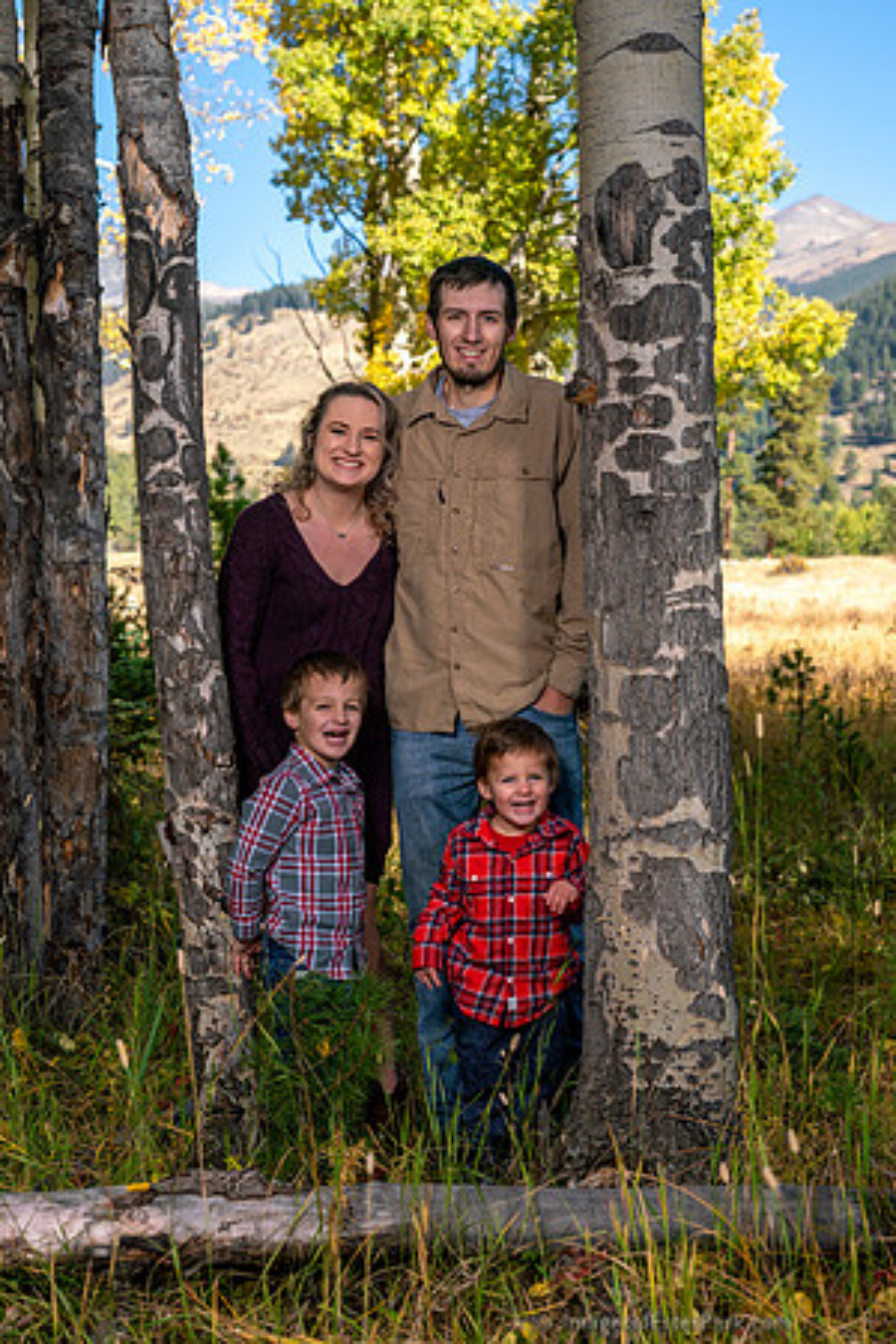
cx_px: 448
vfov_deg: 39.6
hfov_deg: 27.0
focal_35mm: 50
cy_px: 672
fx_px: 1867
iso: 160
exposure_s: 1/800
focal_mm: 50
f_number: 4.5
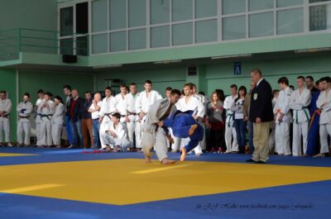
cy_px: 110
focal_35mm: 75
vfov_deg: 18.1
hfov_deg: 27.0
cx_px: 166
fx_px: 688
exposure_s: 1/1250
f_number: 3.5
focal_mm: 50
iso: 1000
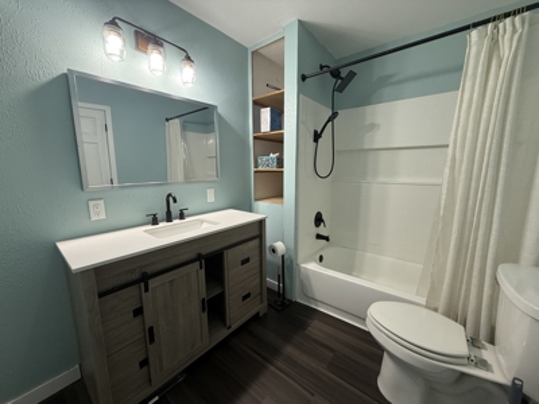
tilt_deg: -8.1
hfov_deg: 102.1
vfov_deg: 85.7
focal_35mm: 14
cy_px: 202
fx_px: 218
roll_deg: -0.5
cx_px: 270
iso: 250
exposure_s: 1/60
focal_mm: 2.22
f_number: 2.2
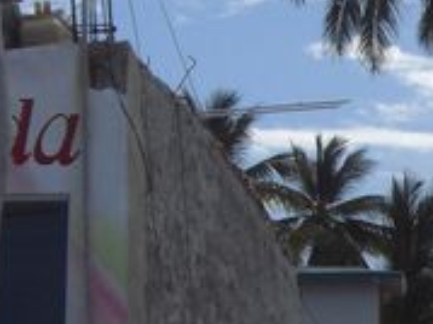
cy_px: 268
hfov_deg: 8.9
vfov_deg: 6.8
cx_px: 670
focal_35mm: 217
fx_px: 2713
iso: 64
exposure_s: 1/200
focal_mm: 6.2
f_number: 8
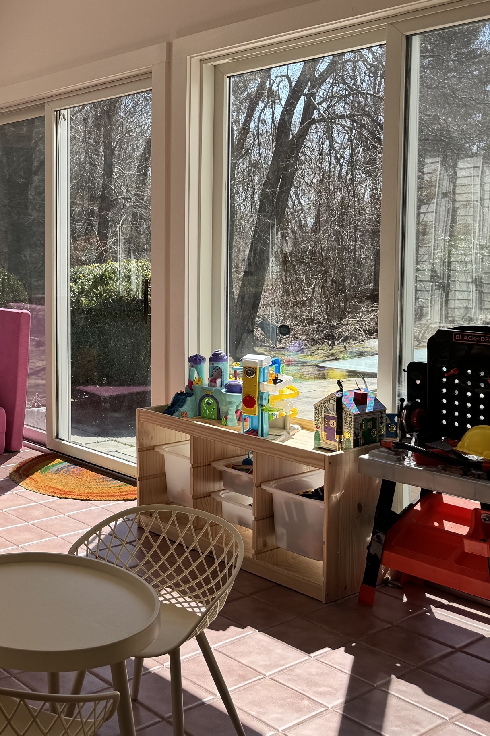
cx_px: -50
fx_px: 858
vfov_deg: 46.2
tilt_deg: -4.4
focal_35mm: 42
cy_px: 308
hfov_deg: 28.9
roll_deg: +0.7
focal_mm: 6.76
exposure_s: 1/1076
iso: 80
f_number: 1.78
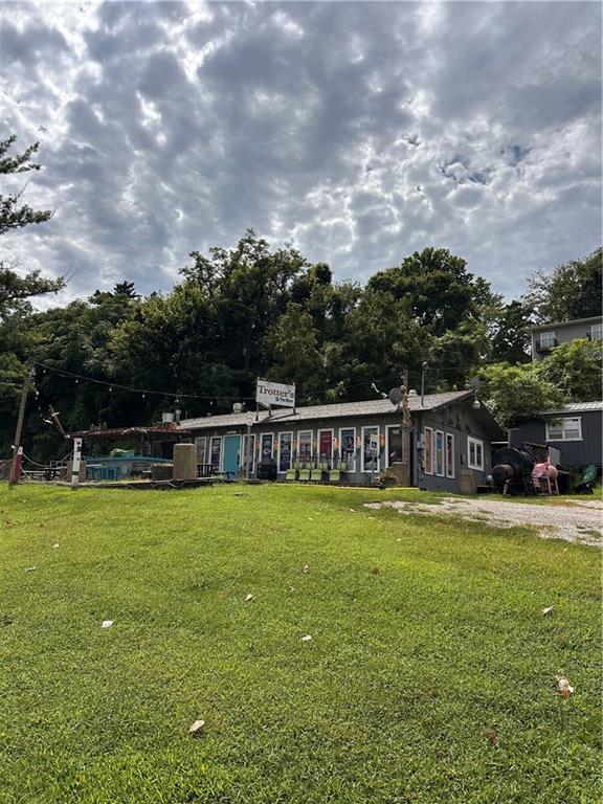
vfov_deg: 71.6
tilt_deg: +12.8
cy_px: 402
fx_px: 557
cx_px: 302
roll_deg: -2.2
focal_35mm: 24
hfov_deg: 56.8
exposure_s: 1/8929
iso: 80
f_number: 1.78
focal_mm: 6.86
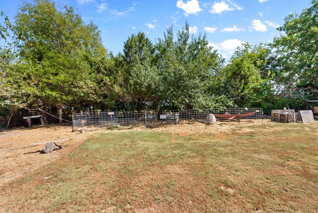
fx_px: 124
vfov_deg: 81.3
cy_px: 106
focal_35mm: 14
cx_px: 159
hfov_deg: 104.2
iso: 640
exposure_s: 1/8000
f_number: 8
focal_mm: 14
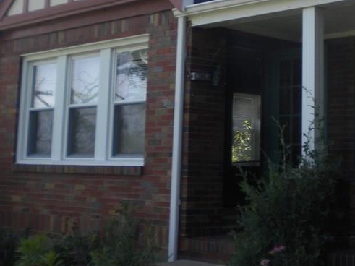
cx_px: 262
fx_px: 748
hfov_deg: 26.4
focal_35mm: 73
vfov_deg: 19.9
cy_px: 40
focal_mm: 6.3
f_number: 3.1
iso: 80
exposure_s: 1/337
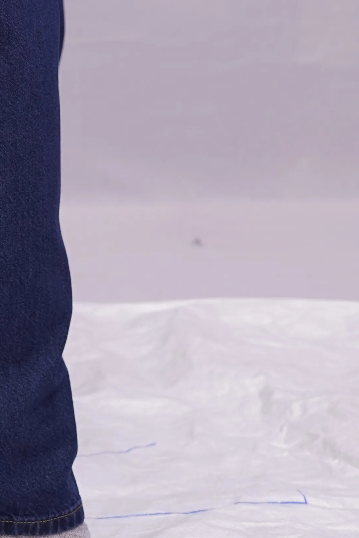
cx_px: -81
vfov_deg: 10.7
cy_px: -376
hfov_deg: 7.4
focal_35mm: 183
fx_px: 2737
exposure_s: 1/100
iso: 640
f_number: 3.5
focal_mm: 50
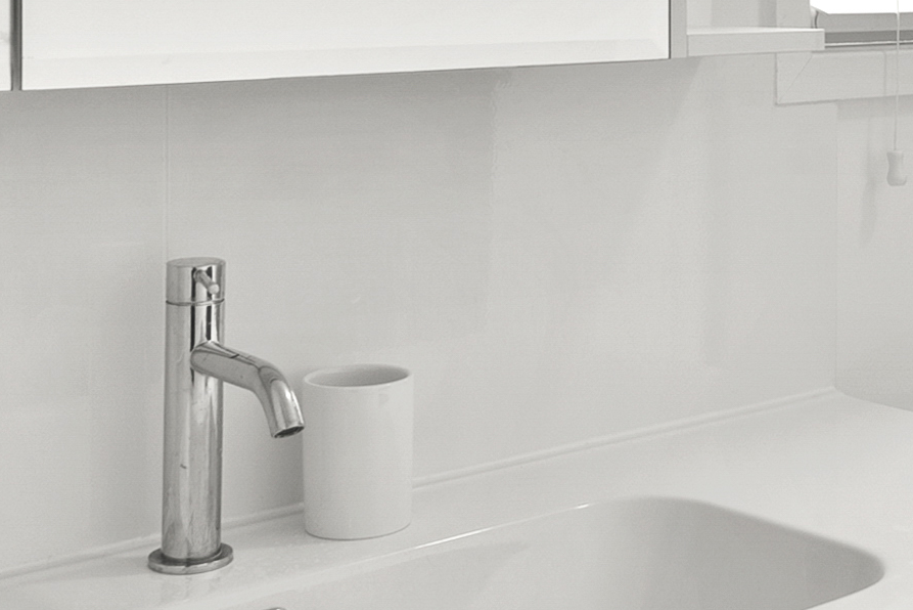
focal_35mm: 76
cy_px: -48
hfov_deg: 25.1
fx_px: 1928
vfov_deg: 17.4
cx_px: 959
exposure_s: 1/8
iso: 640
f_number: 8
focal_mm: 16
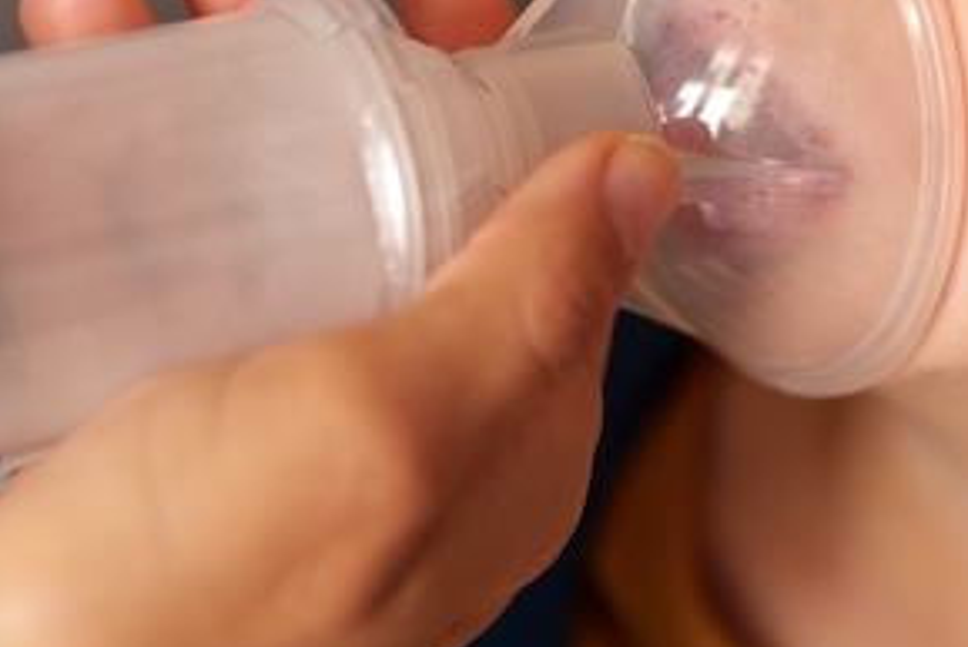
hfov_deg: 16.9
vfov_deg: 11.3
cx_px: 546
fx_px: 3255
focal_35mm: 121
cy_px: 122
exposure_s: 1/200
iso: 800
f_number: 1.8
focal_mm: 35
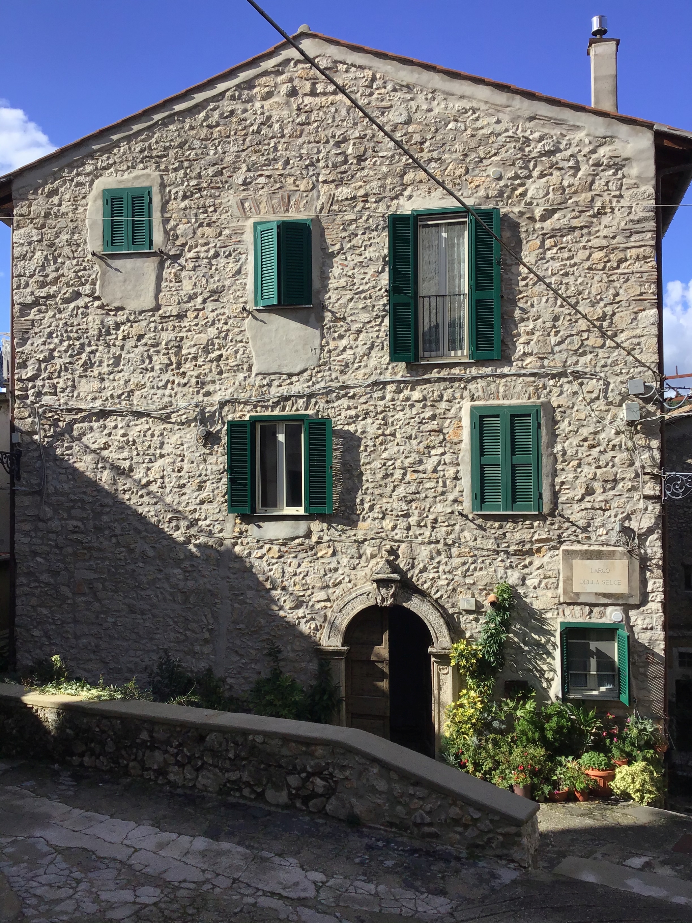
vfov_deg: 58.4
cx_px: 346
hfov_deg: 45.4
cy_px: 462
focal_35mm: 31
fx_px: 826
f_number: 2.4
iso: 25
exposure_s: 1/1253
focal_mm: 3.3
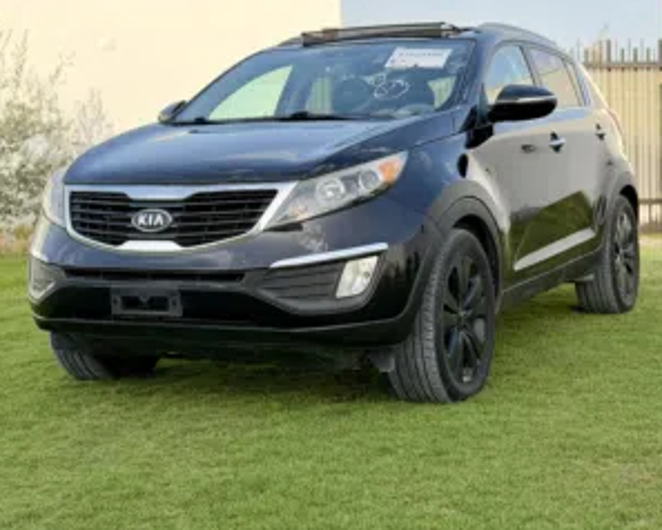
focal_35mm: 63
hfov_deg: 30.0
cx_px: 330
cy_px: 154
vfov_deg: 24.1
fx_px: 1235
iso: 100
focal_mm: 6.76
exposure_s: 1/1116
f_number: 1.78
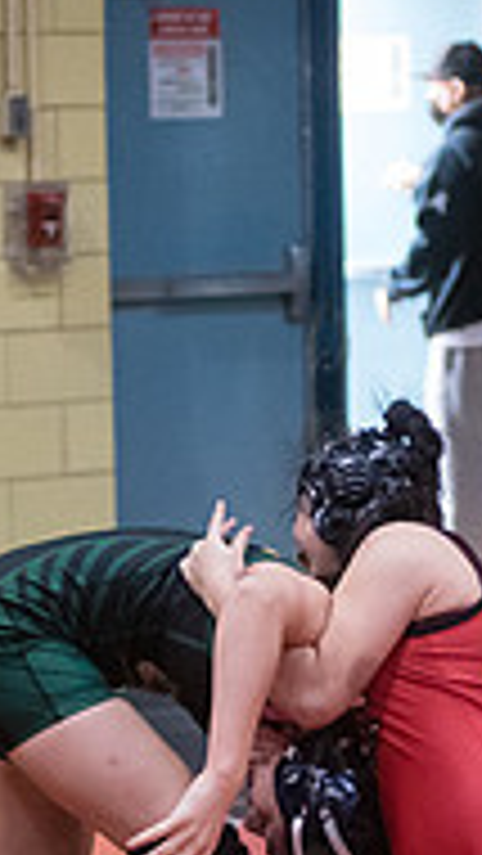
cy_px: 808
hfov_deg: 4.7
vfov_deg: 8.4
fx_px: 5811
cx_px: 324
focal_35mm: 256
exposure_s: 1/640
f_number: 3.5
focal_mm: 80
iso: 8000
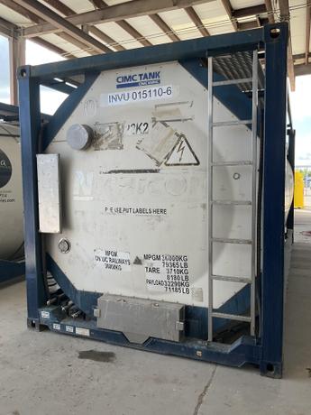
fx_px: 347
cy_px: 208
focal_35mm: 29
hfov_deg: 48.2
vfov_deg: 61.7
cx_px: 156
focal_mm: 3
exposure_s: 1/260
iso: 25
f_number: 1.8
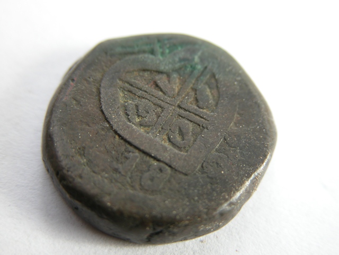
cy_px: 128
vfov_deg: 13.8
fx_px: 1048
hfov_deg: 18.4
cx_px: 170
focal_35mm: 107
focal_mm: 27.3
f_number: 3.7
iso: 100
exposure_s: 1/37.6
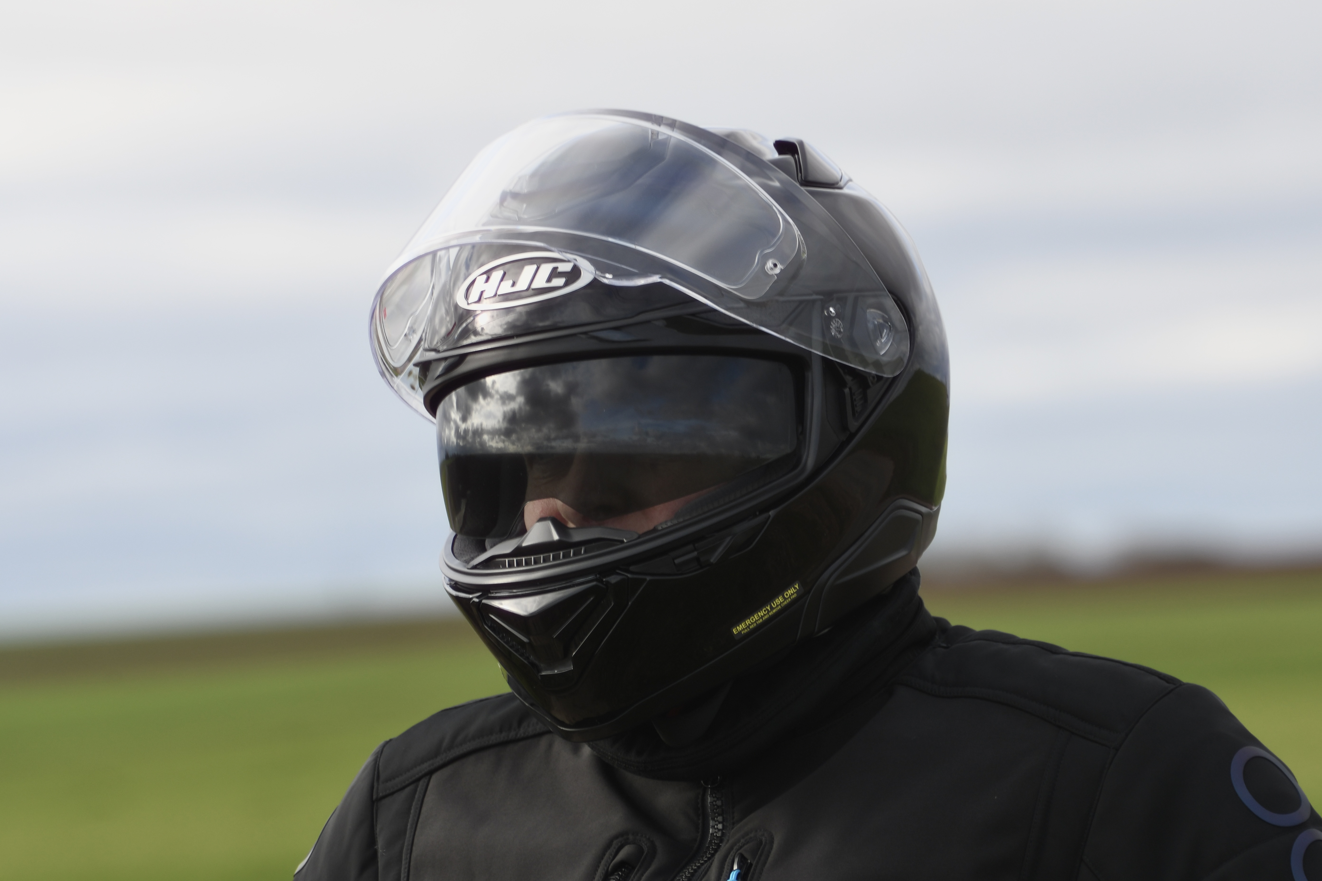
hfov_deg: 5.7
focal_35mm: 360
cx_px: 661
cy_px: 440
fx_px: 13219
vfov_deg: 3.8
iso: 250
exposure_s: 1/250
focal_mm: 240
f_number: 9
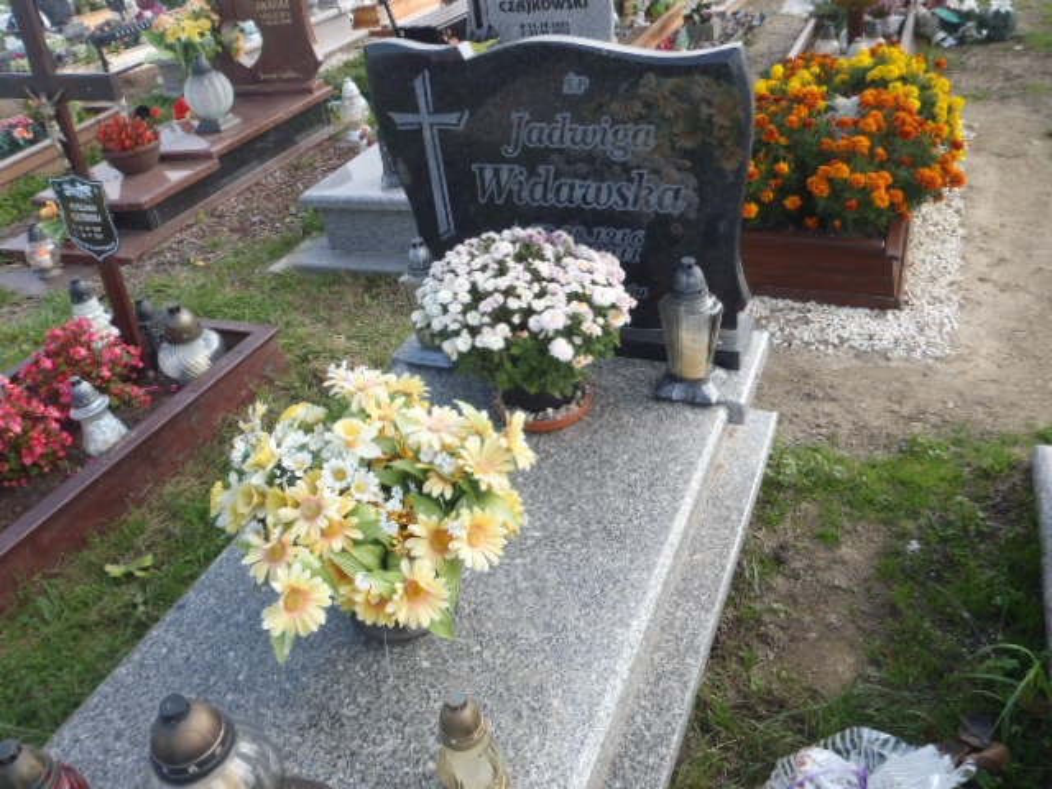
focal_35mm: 28
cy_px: 394
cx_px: 526
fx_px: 851
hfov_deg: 63.4
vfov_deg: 49.7
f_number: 4
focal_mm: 5
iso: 64
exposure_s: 1/160
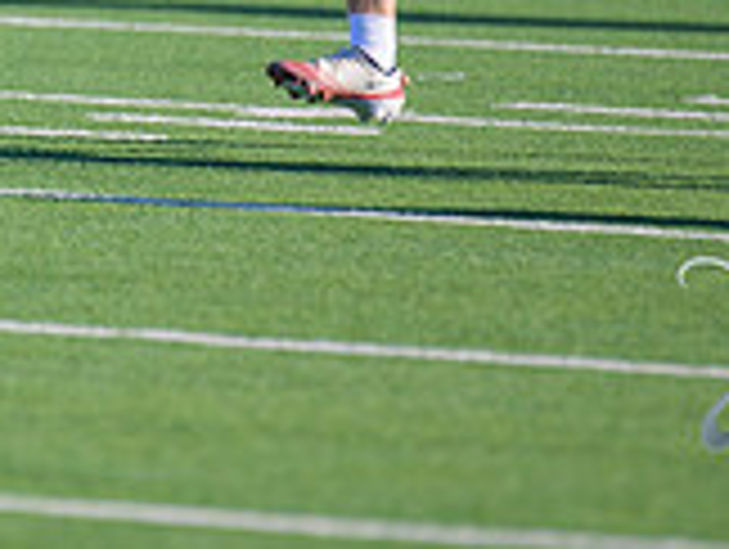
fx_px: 21766
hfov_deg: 1.9
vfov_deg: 1.4
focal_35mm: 1032
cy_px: -281
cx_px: -144
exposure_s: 1/6400
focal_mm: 300
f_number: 2.8
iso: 400
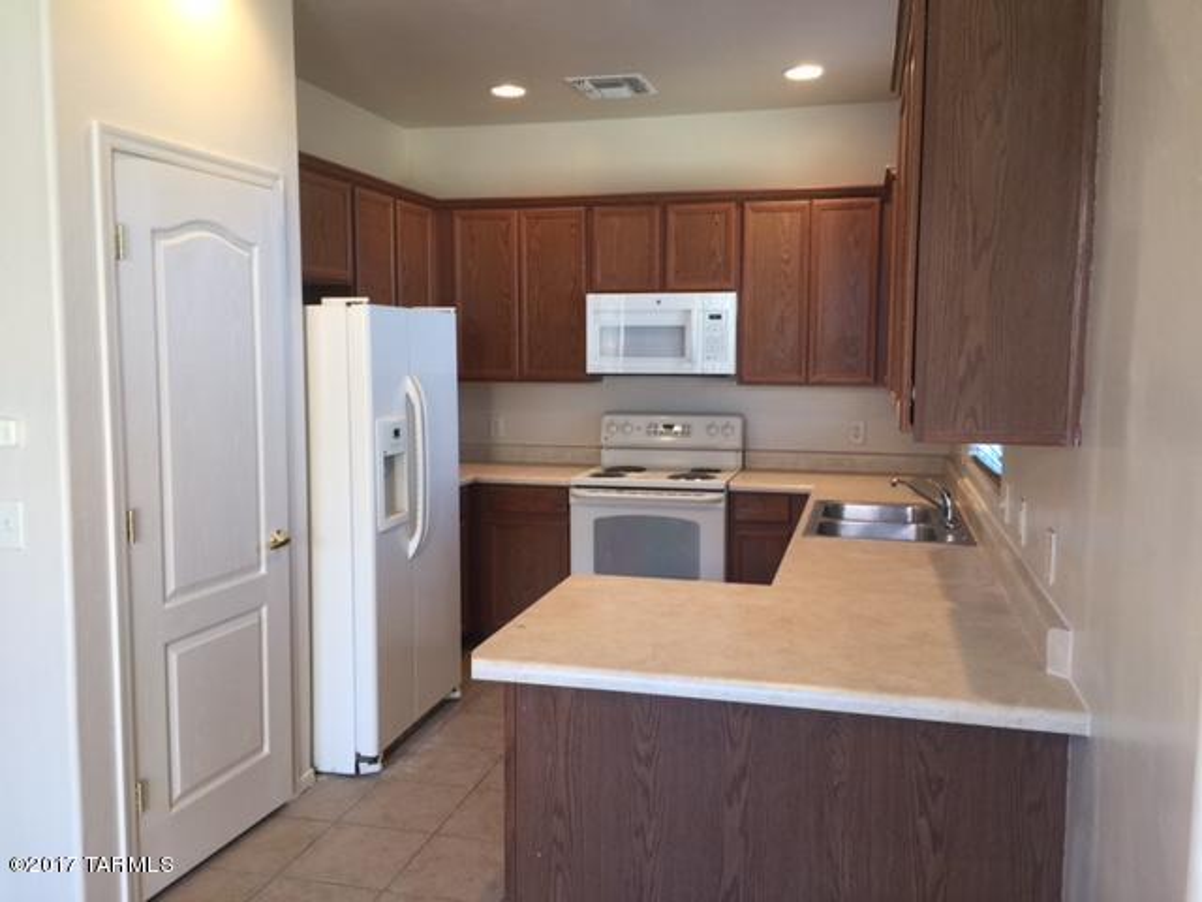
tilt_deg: -5.8
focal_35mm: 29
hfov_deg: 61.7
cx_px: 601
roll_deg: -0.1
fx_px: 1007
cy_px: 451
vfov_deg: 48.2
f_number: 2.2
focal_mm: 4.15
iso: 32
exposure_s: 1/15
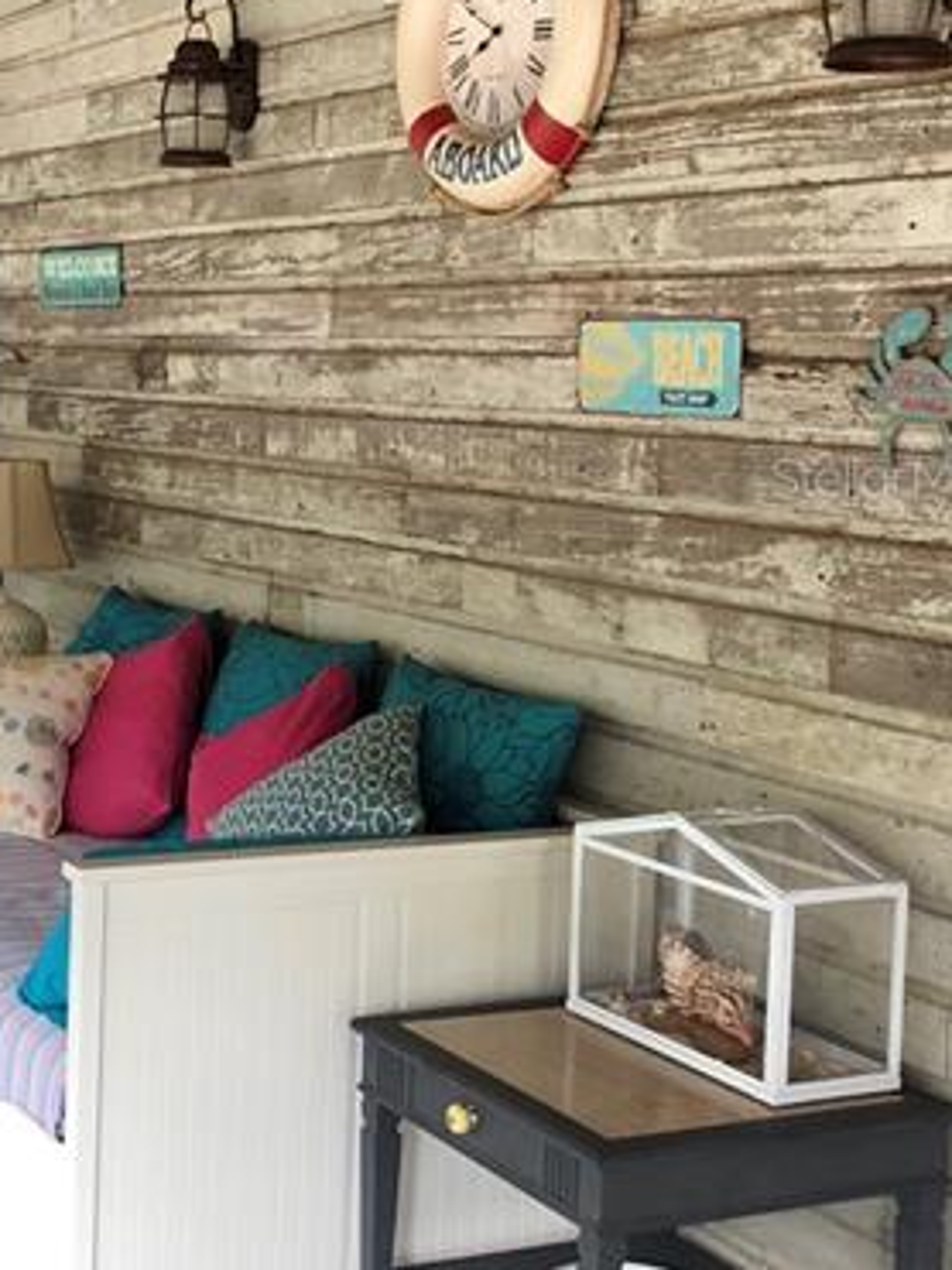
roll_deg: -0.8
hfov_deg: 24.2
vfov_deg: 33.1
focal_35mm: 58
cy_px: 476
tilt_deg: -4.2
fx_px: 2128
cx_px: 27
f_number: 1.8
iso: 32
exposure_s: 1/30
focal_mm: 4
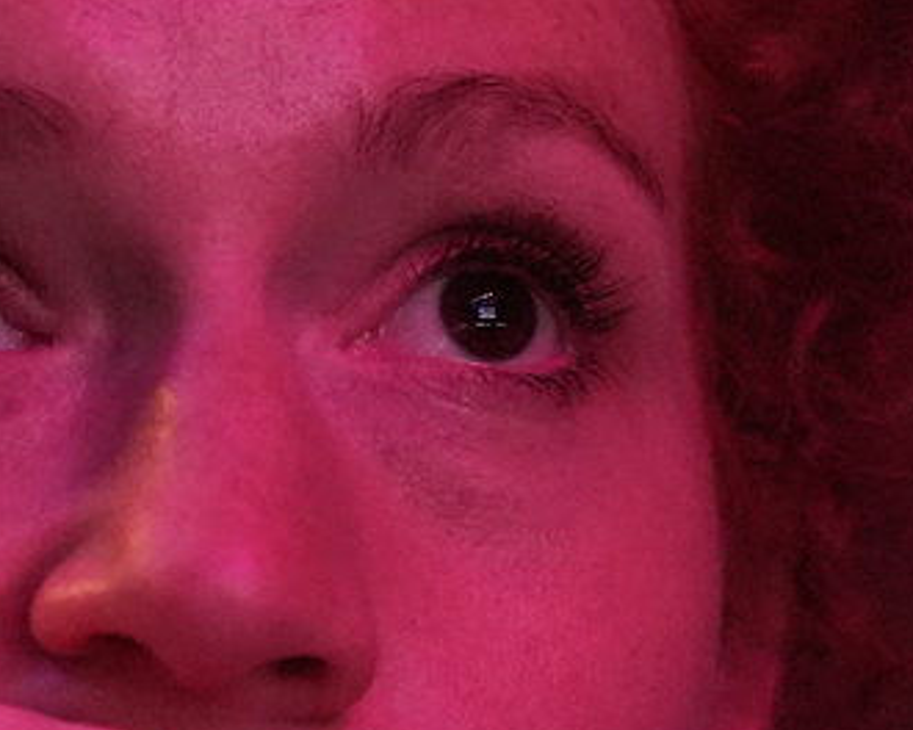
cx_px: 354
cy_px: 542
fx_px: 23617
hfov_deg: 2.2
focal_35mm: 874
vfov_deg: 1.8
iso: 6400
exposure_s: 1/320
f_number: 2.8
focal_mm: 200
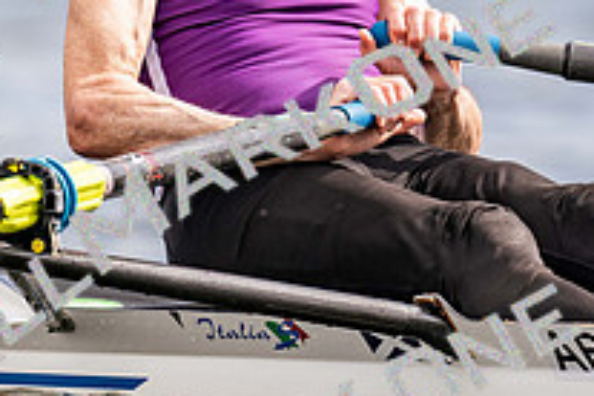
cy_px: -24
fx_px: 27685
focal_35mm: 1678
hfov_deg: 1.2
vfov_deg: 0.8
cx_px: 471
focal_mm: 600
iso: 250
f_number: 4
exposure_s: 1/2500
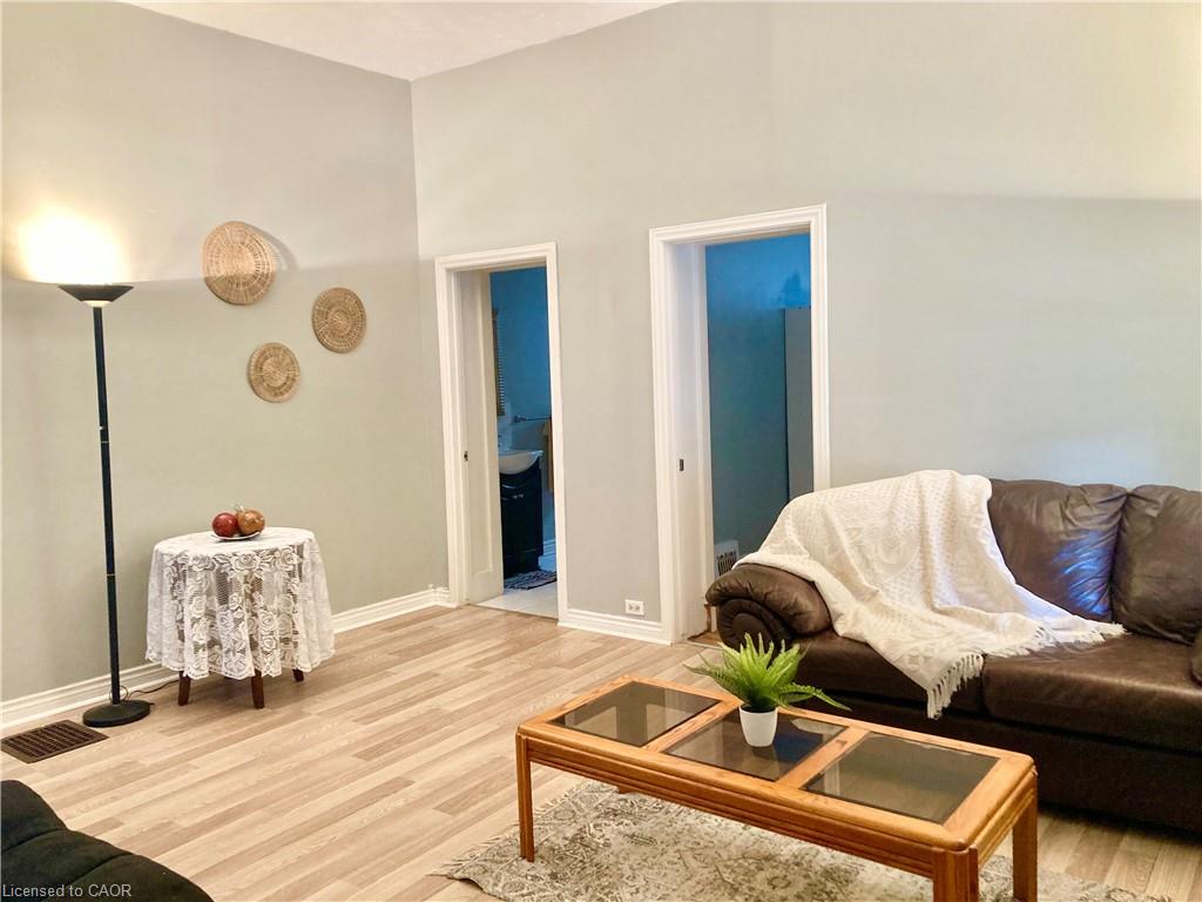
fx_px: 972
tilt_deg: -4.8
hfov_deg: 63.4
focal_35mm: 28
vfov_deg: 49.7
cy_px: 451
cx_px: 601
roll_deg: +2.0
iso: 160
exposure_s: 1/60
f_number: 1.8
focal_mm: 3.99
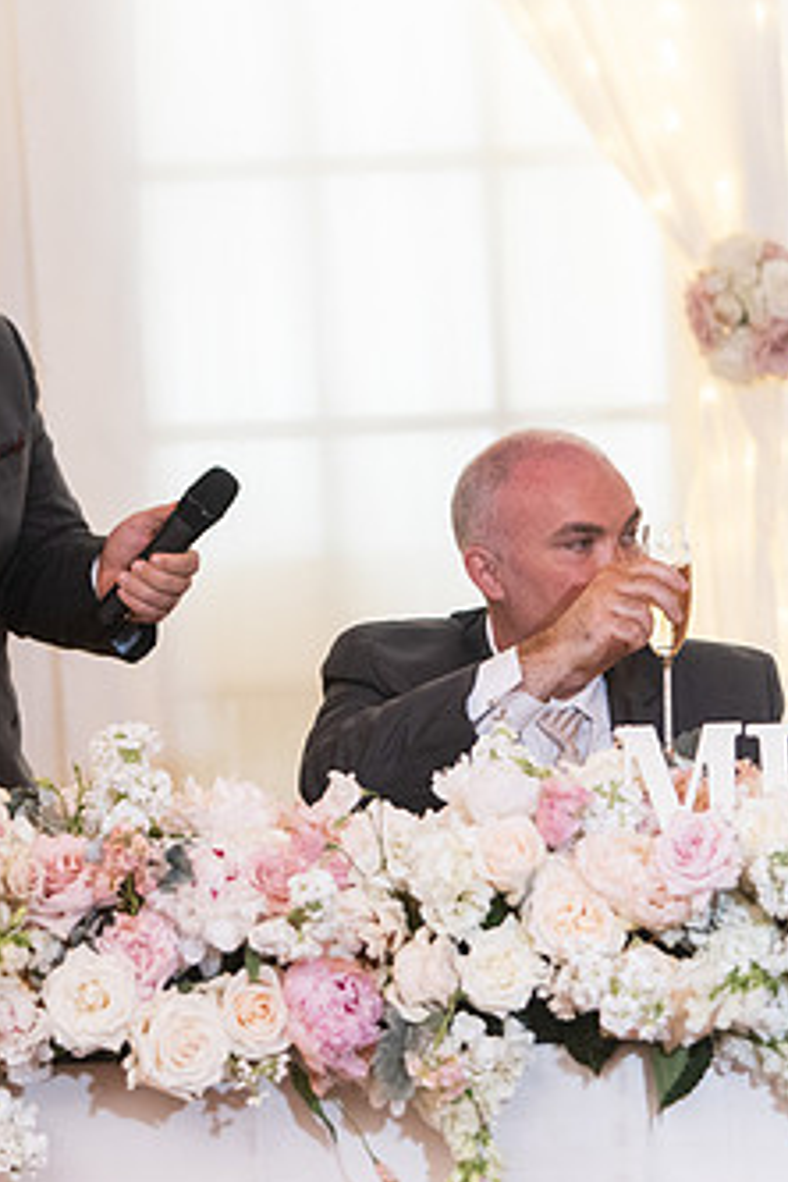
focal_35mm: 209
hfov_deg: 6.6
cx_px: 366
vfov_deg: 9.8
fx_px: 6862
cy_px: 527
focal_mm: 120
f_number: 2.8
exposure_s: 1/200
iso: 4000
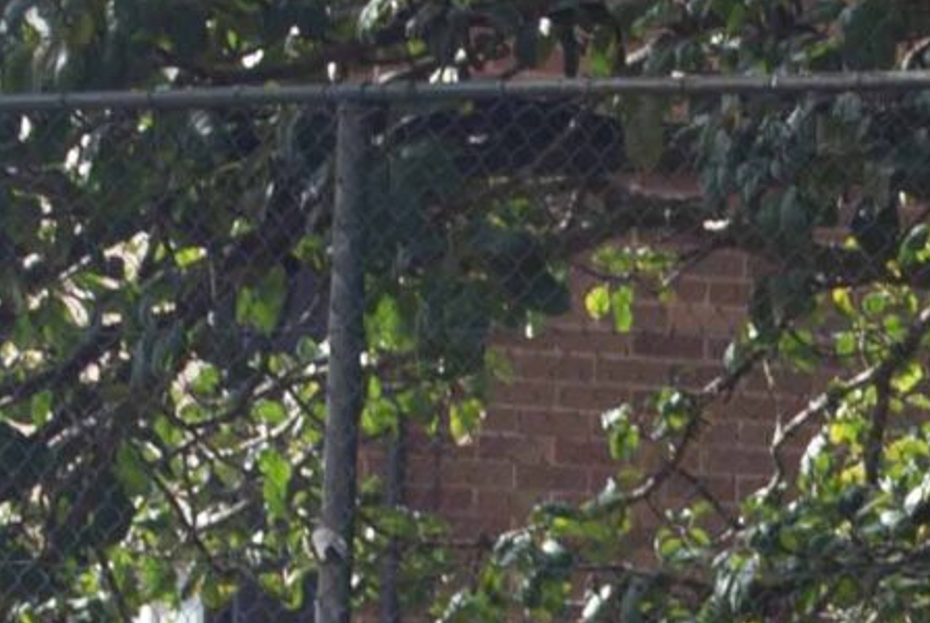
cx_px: 1227
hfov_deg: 4.3
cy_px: 1175
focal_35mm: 472
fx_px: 12206
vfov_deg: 2.9
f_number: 5.6
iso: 140
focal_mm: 55
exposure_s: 1/125
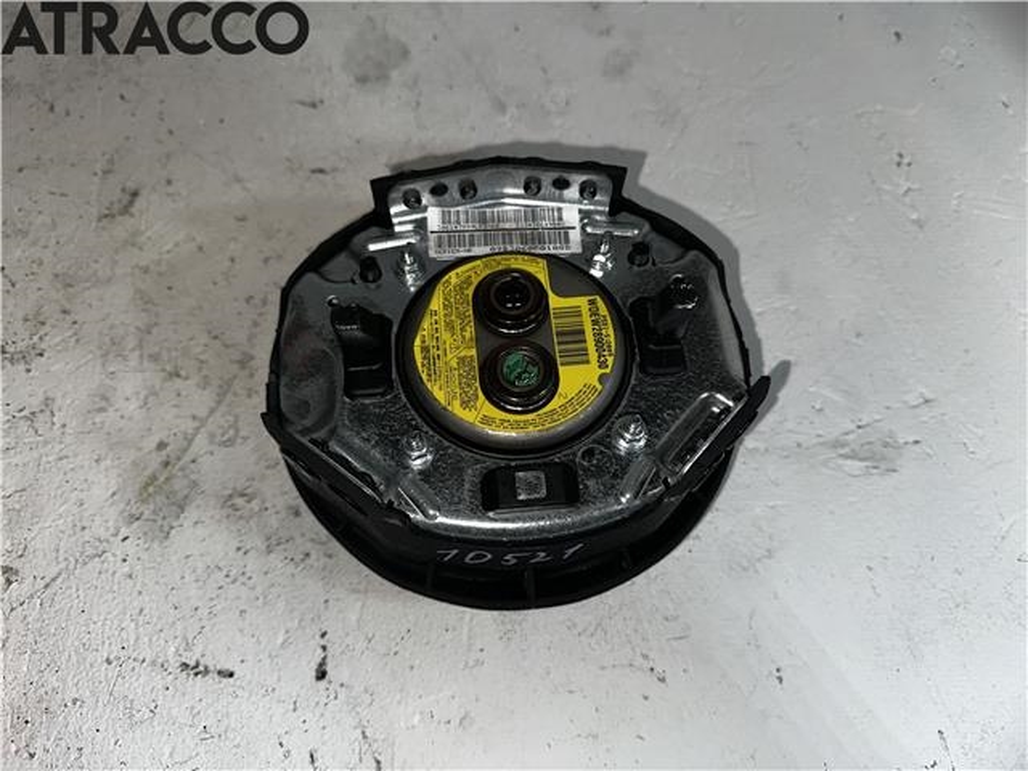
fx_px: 713
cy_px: 386
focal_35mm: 24
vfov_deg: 56.8
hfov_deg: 71.6
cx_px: 514
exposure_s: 1/392
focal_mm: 6.86
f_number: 1.78
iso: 50
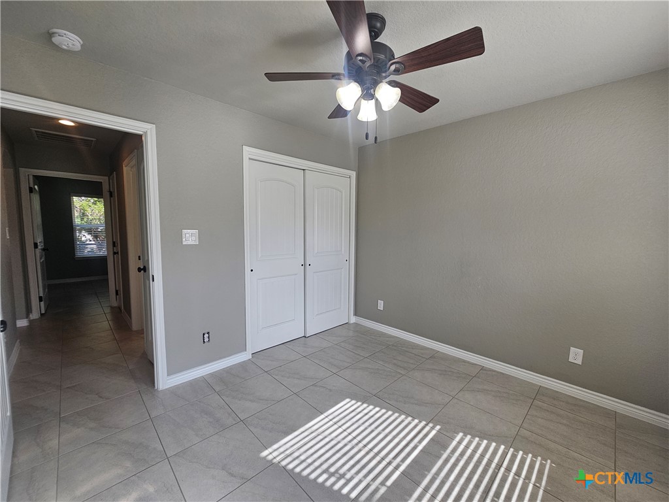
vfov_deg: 89.9
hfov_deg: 106.2
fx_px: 251
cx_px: 334
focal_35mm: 13
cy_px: 251
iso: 50
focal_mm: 2.2
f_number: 2.2
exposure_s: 1/133
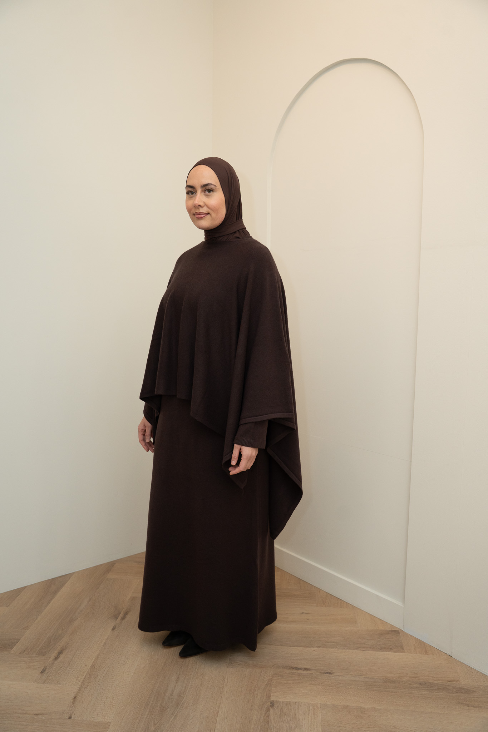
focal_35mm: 30
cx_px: 244
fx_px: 610
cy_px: 366
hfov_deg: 43.6
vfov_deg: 61.9
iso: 1000
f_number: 4
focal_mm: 30
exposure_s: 1/250
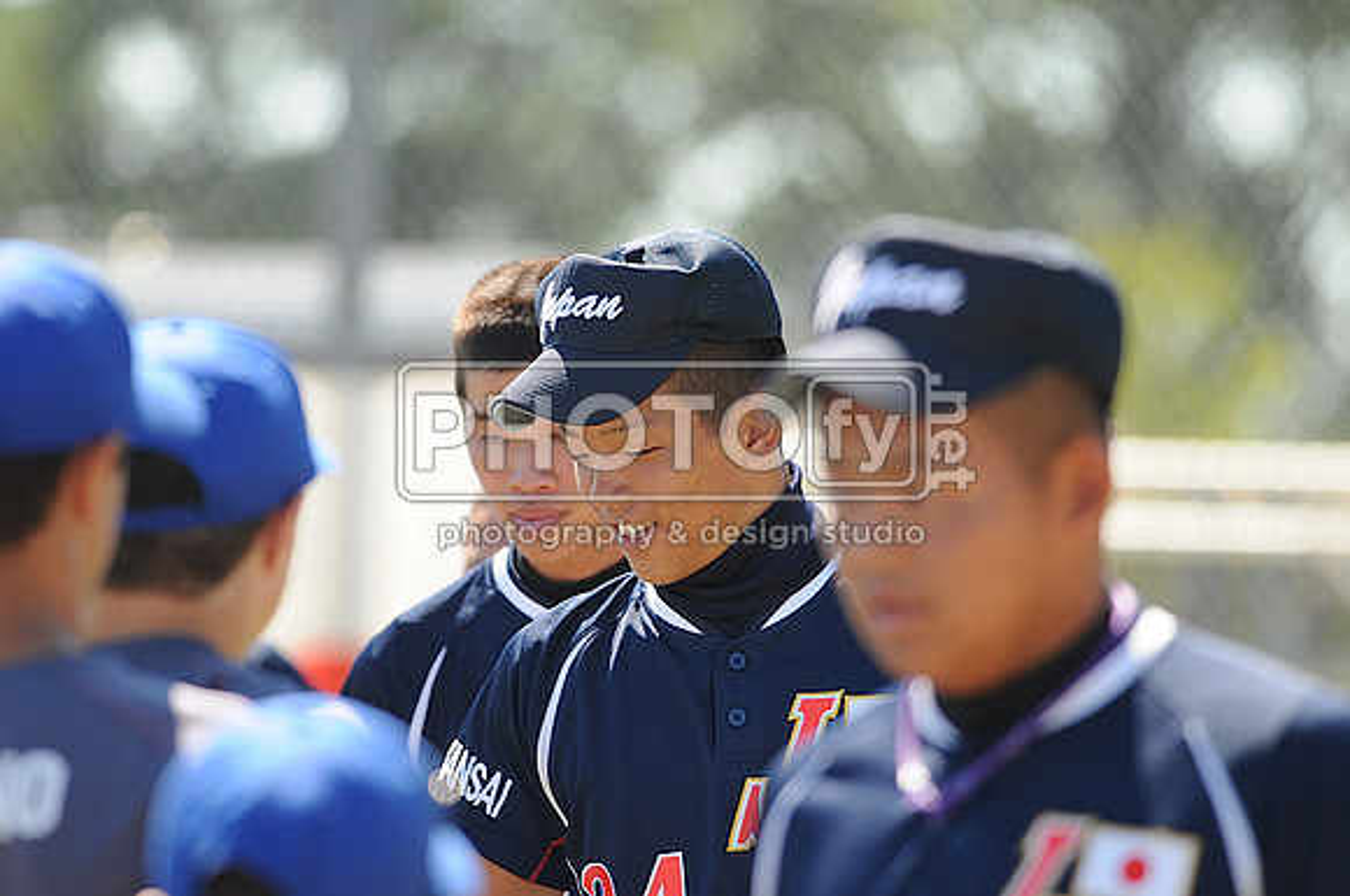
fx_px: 16851
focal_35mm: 450
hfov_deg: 4.6
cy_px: 448
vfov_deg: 3.0
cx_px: 675
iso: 200
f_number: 4
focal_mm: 300
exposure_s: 1/500
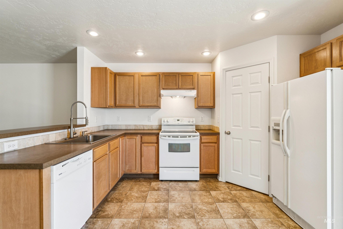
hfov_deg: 94.6
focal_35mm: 17
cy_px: 114
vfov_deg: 71.7
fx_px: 158
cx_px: 172
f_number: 13
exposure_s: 1/10
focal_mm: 16.6
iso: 400
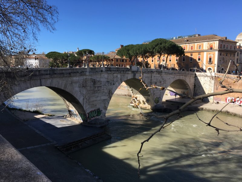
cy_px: 91
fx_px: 203
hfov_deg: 61.7
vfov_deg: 48.2
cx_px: 121
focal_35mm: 29
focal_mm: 4.15
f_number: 2.2
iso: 25
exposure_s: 1/1166
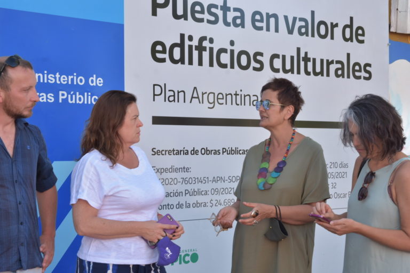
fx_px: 854
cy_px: 136
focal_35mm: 75
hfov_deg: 27.0
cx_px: 205
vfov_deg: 18.2
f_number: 9
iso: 640
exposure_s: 1/160
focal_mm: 50
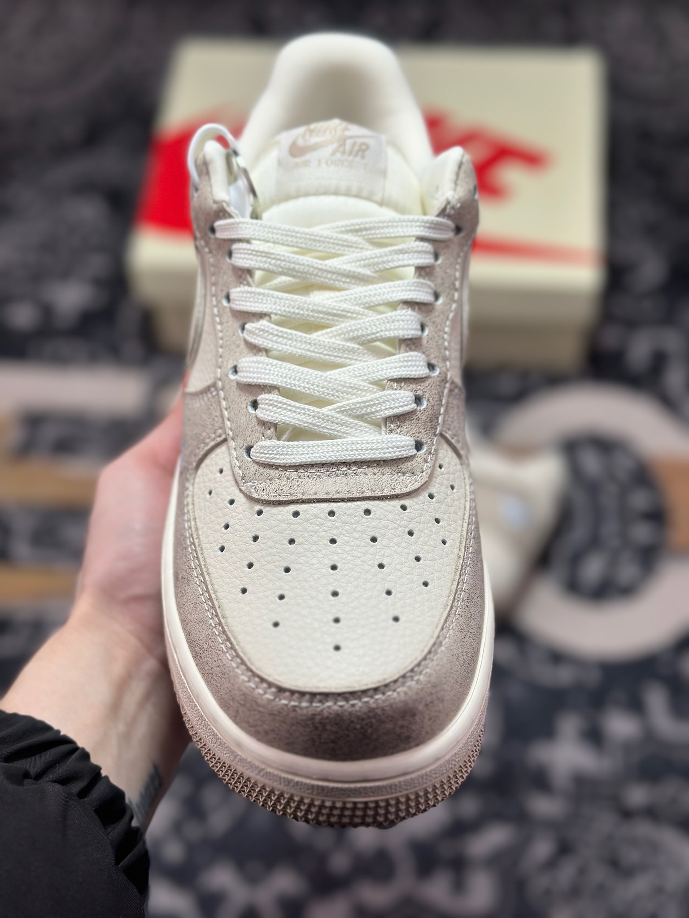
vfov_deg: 39.7
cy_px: 459
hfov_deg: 30.3
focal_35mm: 48
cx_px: 344
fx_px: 1274
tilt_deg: -59.5
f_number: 1.78
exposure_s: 1/1721
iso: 80
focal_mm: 6.86
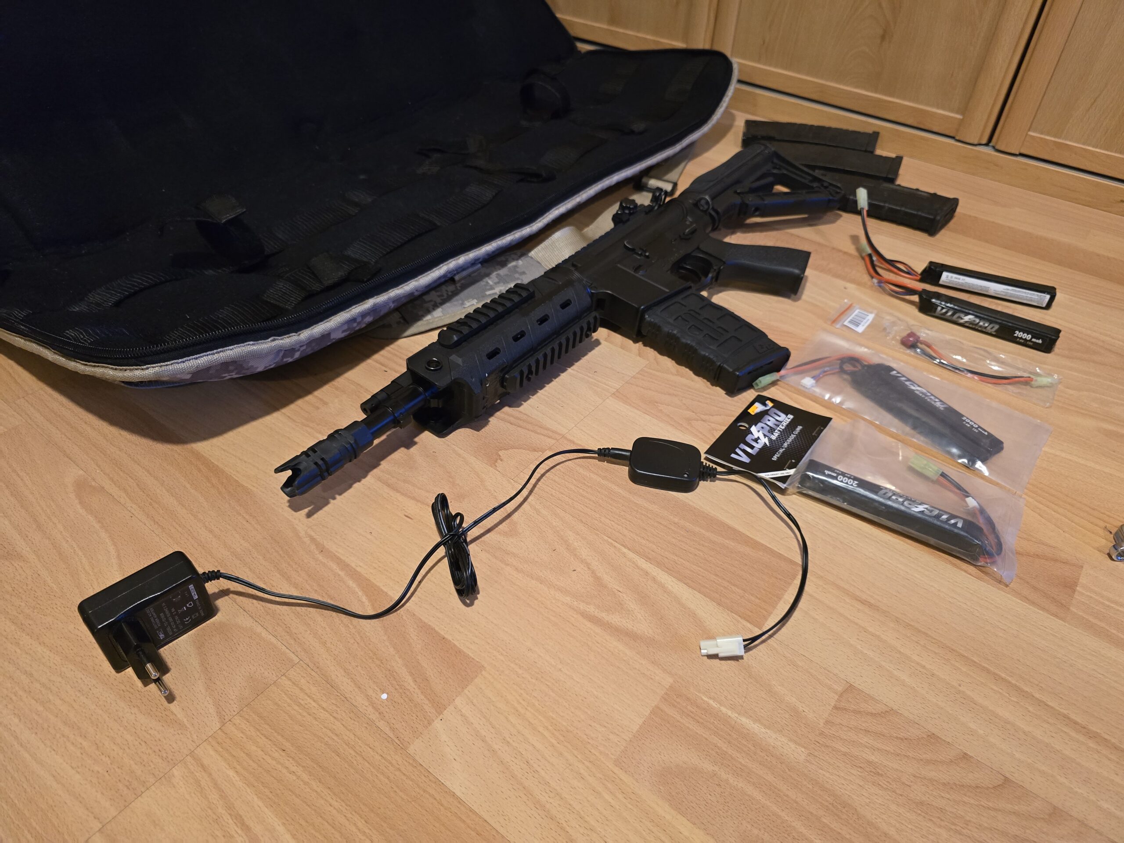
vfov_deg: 58.9
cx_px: 562
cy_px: 422
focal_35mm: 23
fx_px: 747
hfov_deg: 73.9
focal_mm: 6.3
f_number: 1.7
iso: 1250
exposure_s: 1/100
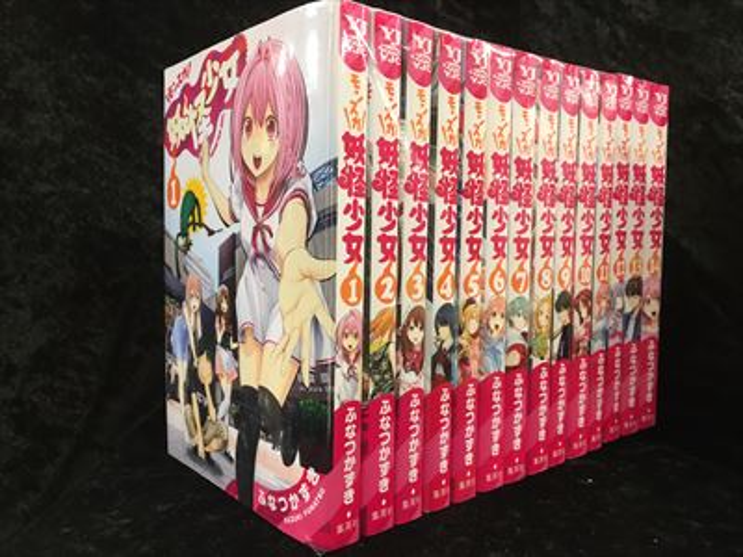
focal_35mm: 29
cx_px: 372
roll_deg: +0.9
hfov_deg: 61.7
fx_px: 622
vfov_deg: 48.2
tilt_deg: -4.1
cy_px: 278
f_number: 2.2
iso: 80
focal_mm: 4.15
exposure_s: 1/30
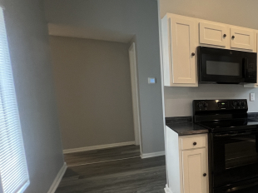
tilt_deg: -9.9
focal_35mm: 28
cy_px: 116
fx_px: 209
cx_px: 272
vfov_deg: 49.4
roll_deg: -0.9
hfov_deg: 48.7
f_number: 1.8
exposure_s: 1/60
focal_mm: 1.57
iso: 160
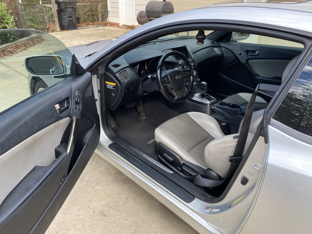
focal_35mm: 26
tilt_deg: -27.7
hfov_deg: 67.3
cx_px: 156
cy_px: 117
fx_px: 234
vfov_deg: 53.1
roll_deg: -2.0
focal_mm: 4.25
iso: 32
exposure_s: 1/199
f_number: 1.8
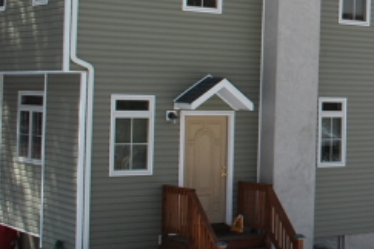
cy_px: 79
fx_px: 925
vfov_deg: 15.3
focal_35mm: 89
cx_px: 554
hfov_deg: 19.9
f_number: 9
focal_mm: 18
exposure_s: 1/320
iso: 100
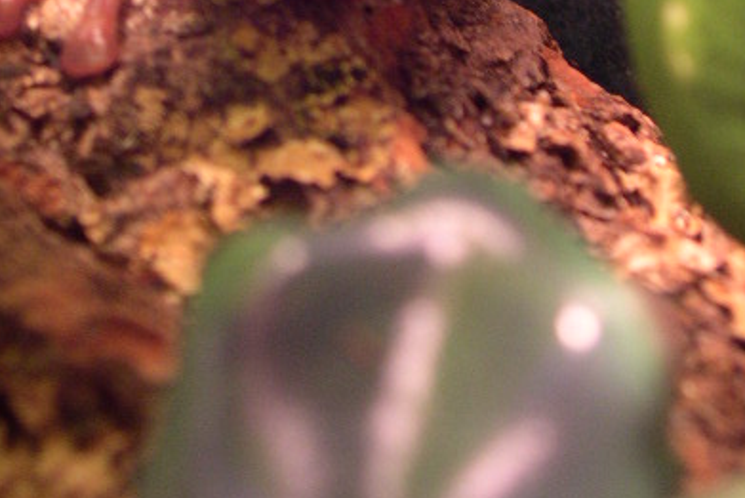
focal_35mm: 97
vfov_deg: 14.0
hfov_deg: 21.0
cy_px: 52
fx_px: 2008
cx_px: 305
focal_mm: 12.2
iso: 222
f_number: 3.4
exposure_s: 1/3.6
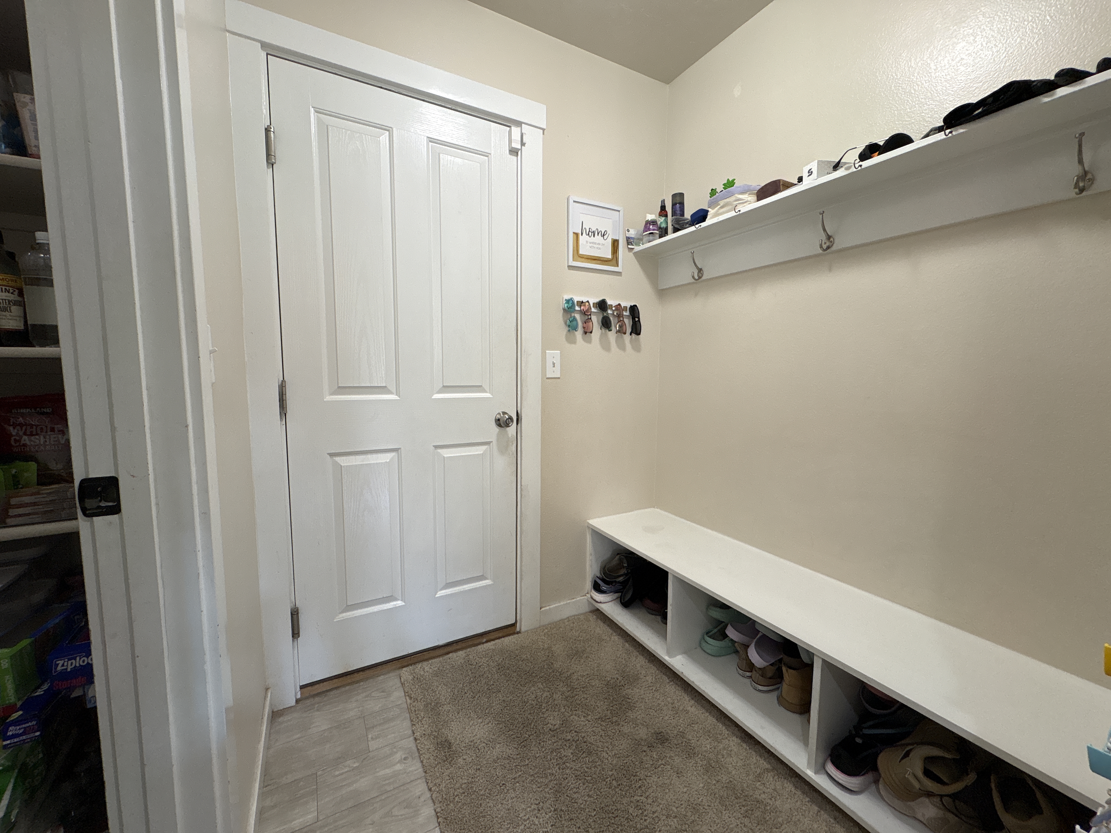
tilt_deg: -5.5
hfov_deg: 102.1
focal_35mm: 14
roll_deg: +0.1
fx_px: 449
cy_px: 416
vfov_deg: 85.7
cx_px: 556
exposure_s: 1/60
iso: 160
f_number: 2.2
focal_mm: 2.22
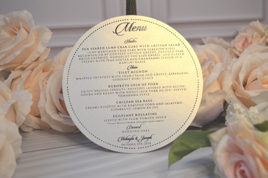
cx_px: 134
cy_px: 89
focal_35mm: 48
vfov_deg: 28.0
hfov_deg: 41.2
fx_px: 357
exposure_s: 1/60
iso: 560
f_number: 4.5
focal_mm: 32
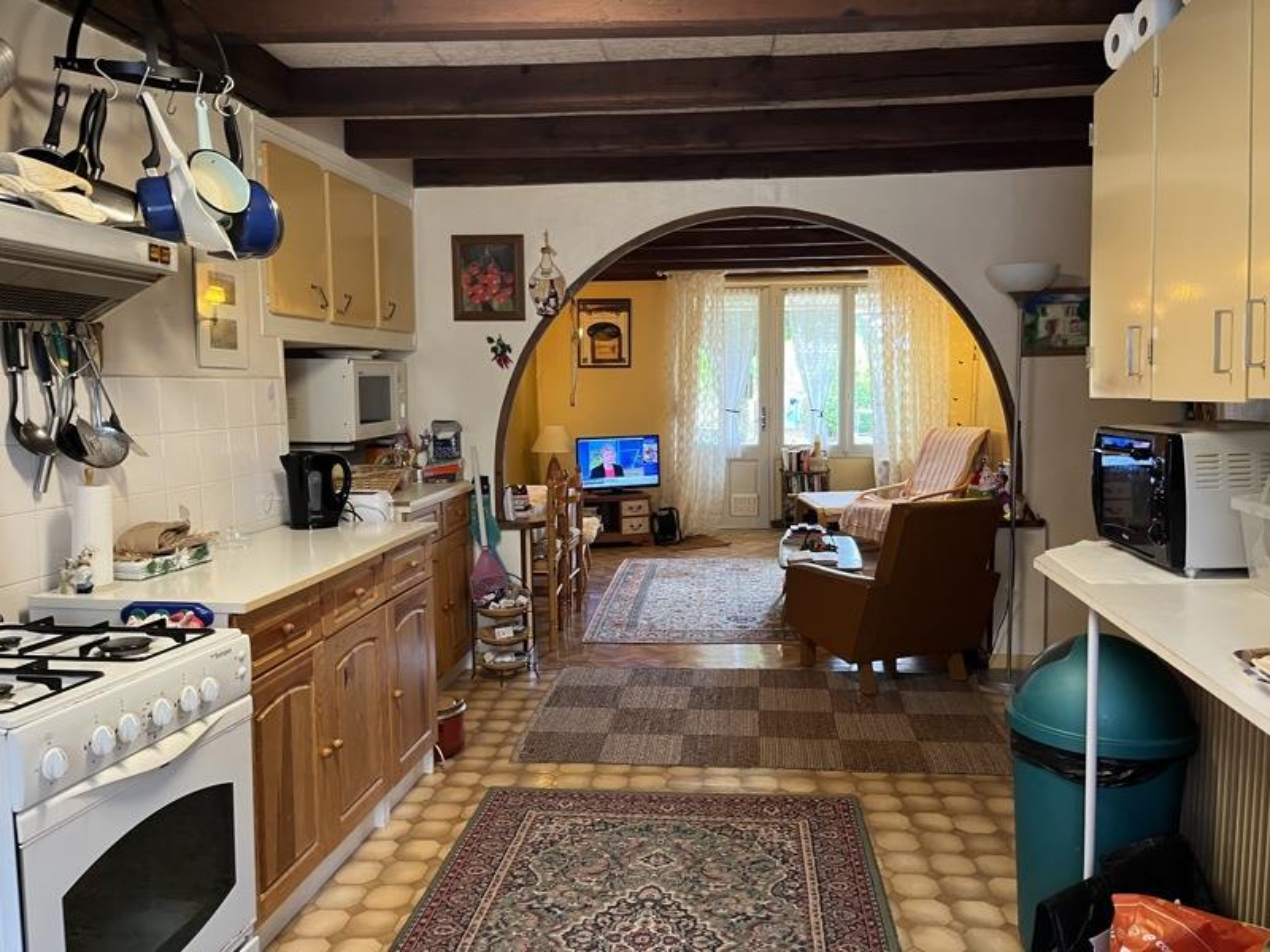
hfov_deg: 67.3
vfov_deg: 53.1
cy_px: 476
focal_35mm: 26
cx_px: 635
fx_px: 954
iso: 250
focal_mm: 5.1
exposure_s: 1/50
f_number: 1.6
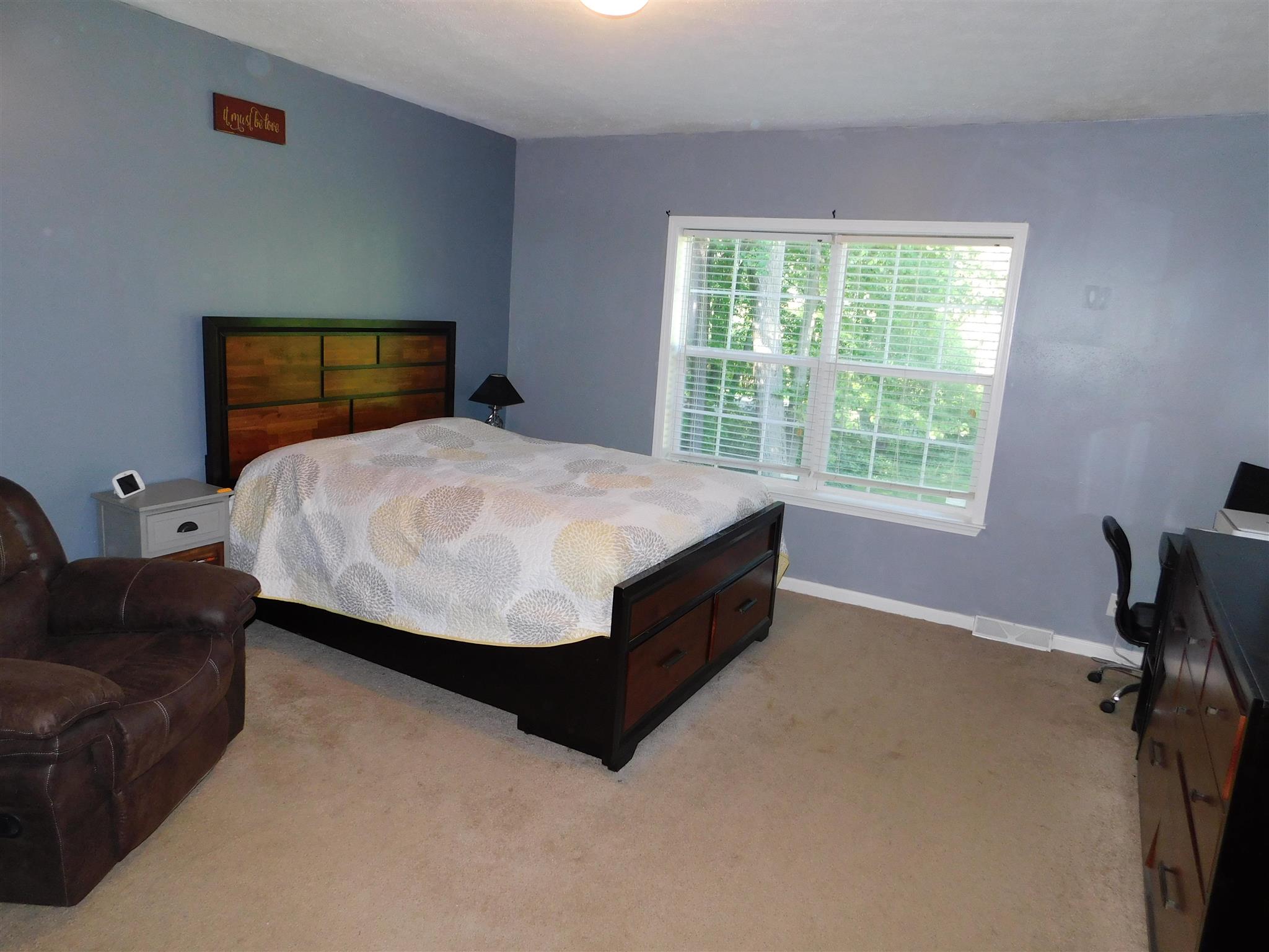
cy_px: 476
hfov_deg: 73.9
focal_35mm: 23
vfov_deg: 58.9
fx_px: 843
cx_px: 634
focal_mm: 4
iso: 200
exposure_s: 1/30
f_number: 3
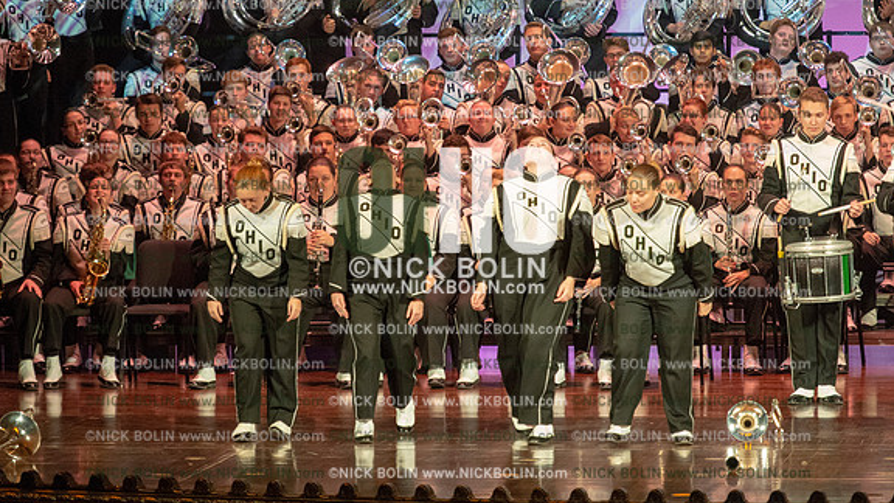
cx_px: 447
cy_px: 220
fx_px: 5500
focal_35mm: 232
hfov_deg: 9.3
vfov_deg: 5.2
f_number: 5.6
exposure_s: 1/200
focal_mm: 220
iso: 8000
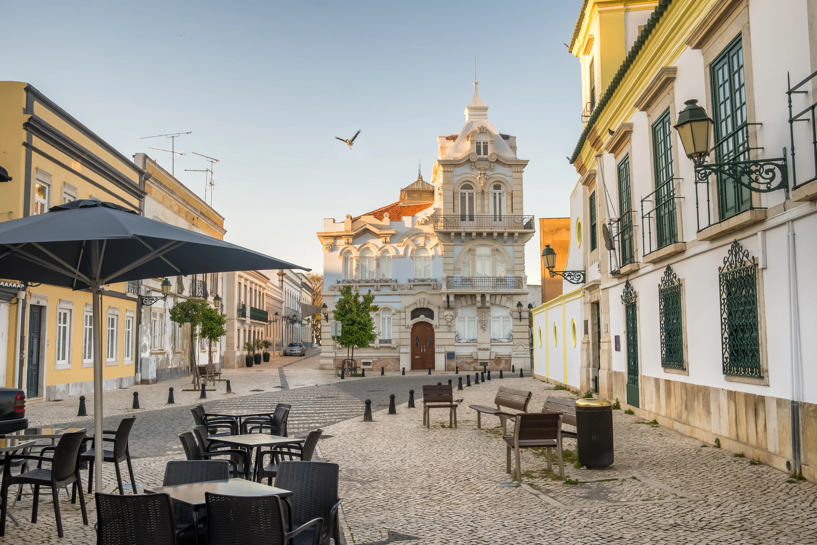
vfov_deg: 37.9
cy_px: 272
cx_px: 408
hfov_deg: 54.4
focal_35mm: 35
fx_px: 794
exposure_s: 1/90
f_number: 9
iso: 500
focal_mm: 23
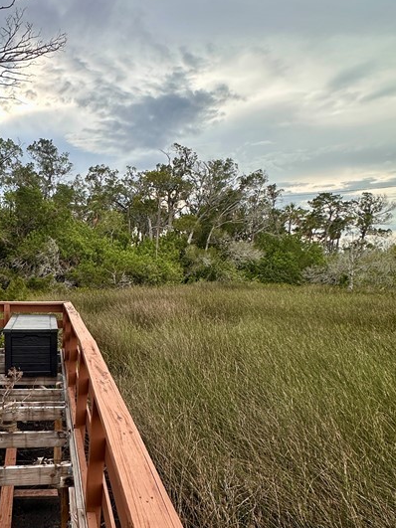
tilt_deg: -2.3
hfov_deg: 48.7
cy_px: 297
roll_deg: -1.7
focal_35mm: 27
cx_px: 86
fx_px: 412
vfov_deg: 65.1
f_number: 2.2
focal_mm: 2.22
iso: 40
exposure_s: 1/515
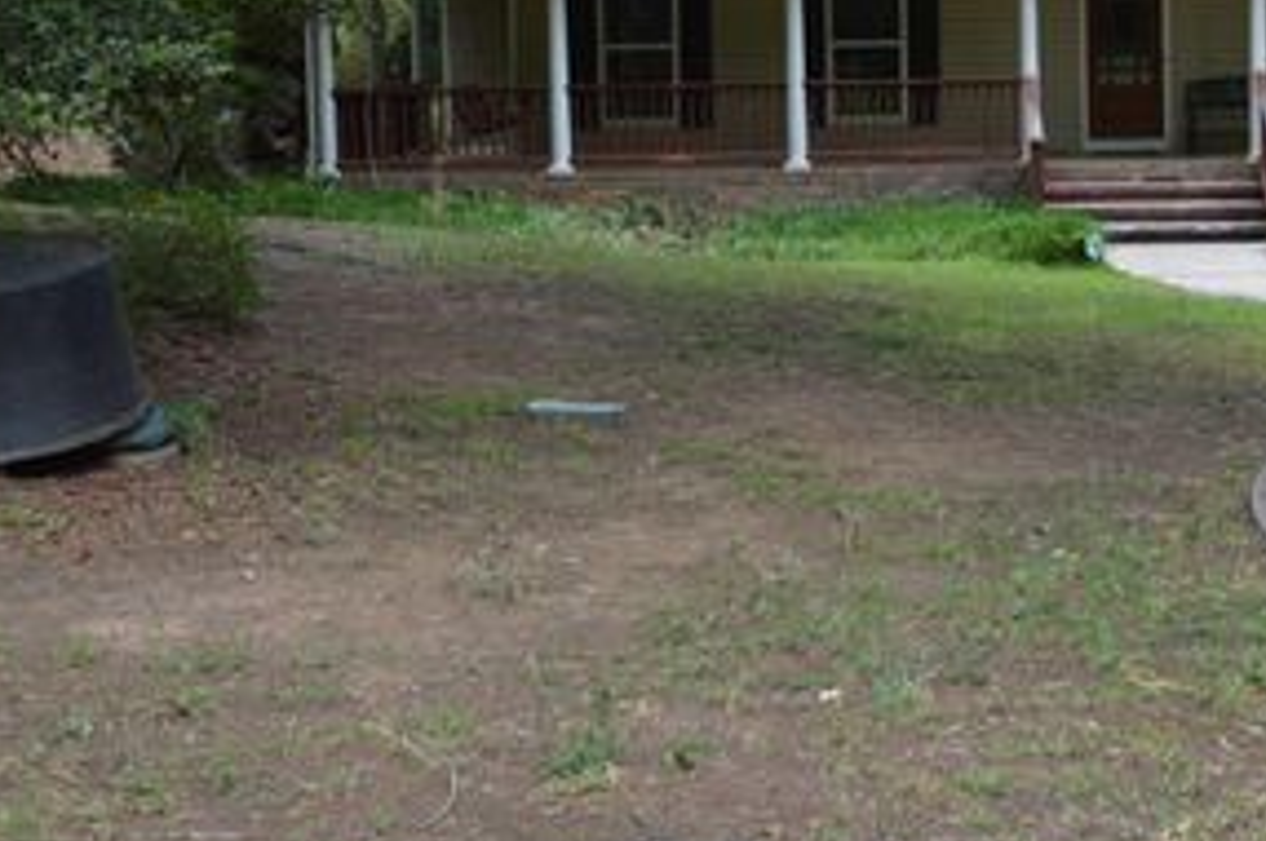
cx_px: 1058
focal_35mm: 63
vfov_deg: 21.2
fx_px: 2213
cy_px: 146
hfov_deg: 30.9
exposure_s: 1/125
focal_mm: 24
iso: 180
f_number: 5.6
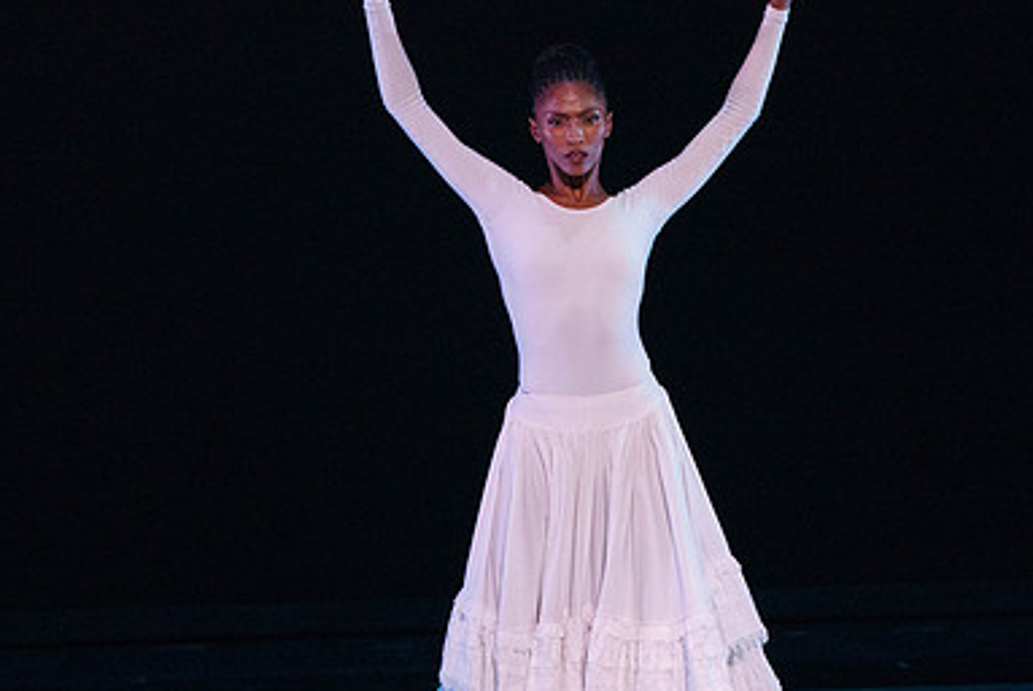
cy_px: 373
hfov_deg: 3.2
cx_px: 602
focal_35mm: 639
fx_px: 18349
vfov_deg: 2.2
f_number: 6.3
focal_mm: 400
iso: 5000
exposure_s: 1/400
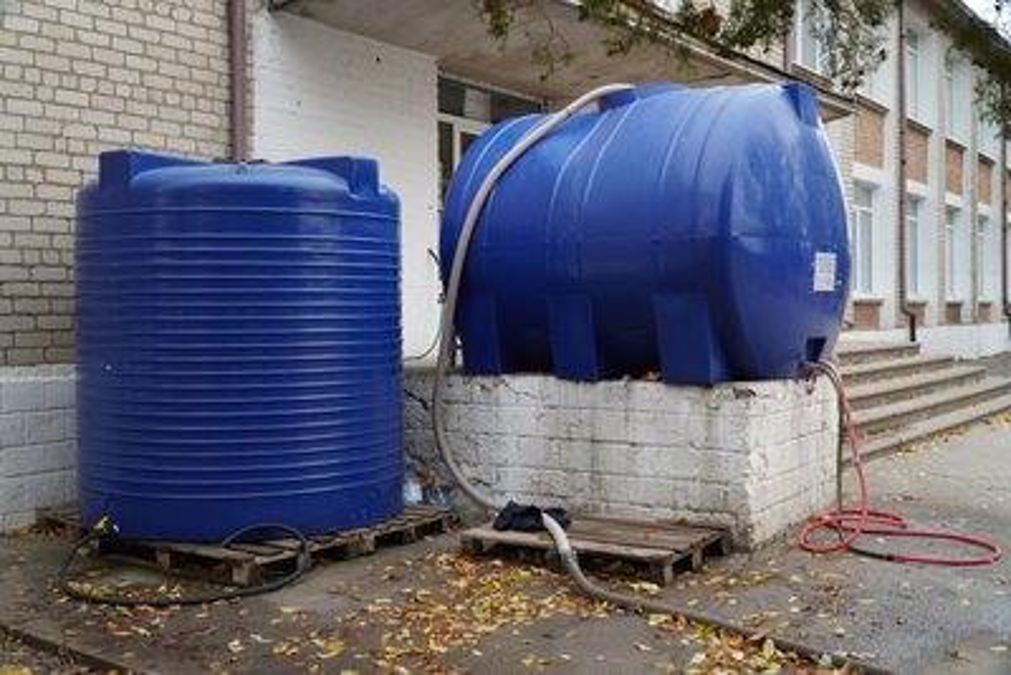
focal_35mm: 34
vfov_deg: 38.4
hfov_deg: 55.1
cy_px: 338
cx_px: 506
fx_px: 969
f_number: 4
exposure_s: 1/160
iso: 100
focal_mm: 23
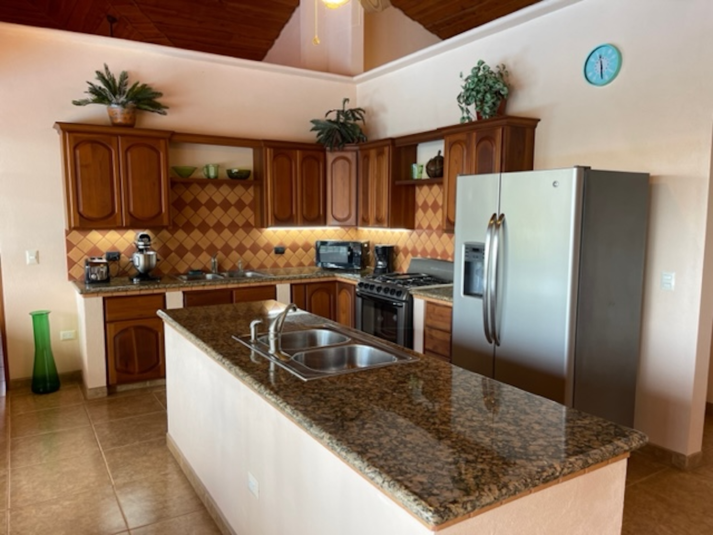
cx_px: 356
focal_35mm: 26
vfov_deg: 53.1
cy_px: 268
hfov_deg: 67.3
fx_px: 536
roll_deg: -0.8
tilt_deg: -7.2
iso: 64
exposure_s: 1/60
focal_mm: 5.1
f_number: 1.6
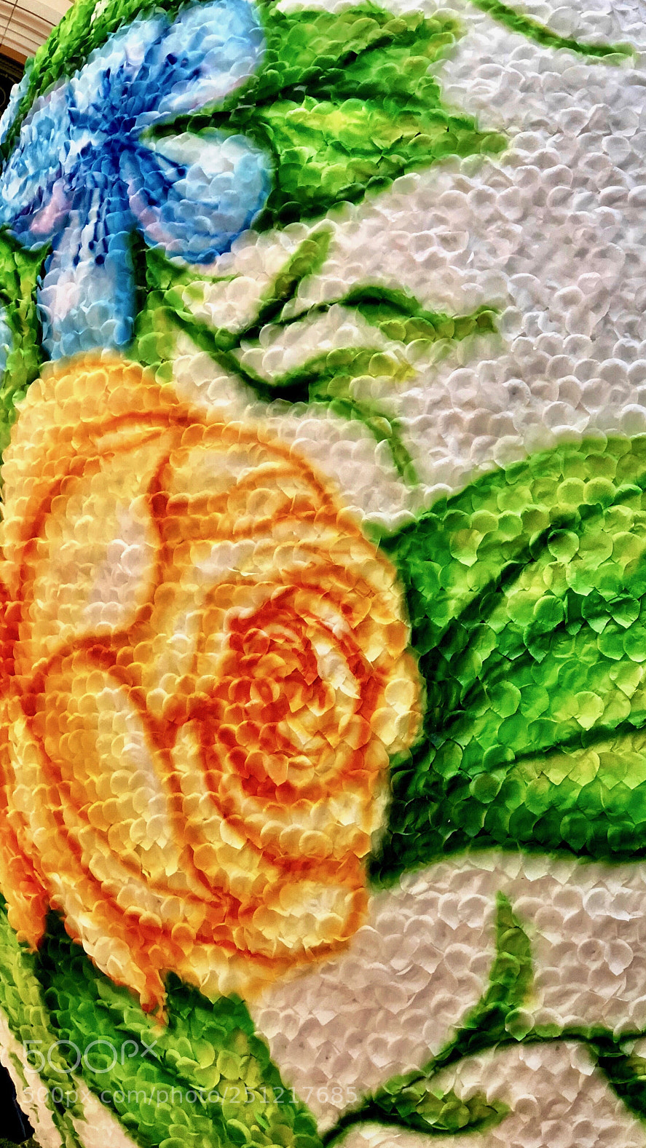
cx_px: 414
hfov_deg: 19.1
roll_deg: +1.0
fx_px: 1919
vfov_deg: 33.3
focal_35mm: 63
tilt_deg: +9.6
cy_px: 570
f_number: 2.8
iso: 250
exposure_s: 1/120
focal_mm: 6.6
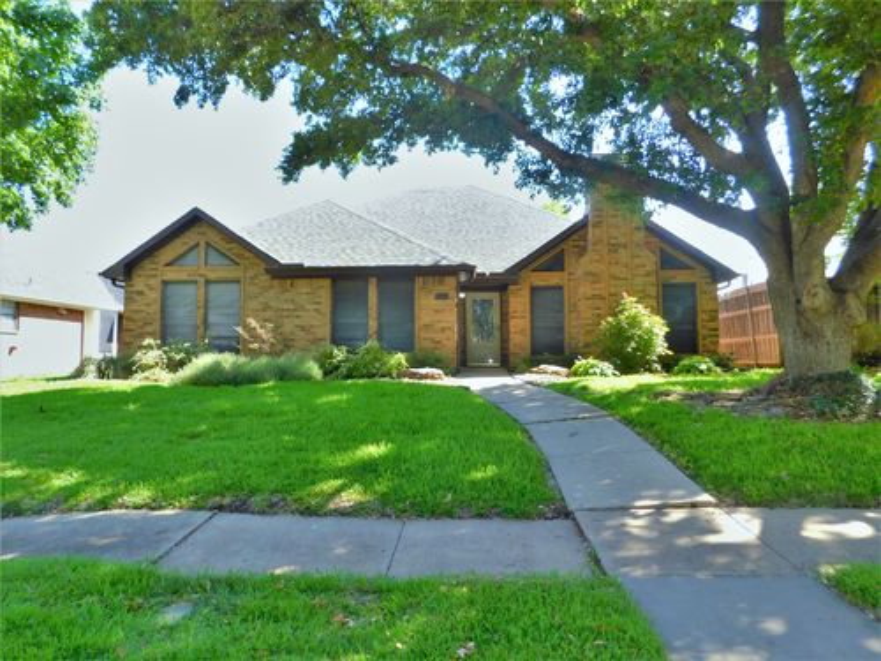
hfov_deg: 73.9
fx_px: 585
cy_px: 330
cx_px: 440
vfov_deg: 58.9
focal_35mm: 23
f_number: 3
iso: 125
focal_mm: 4
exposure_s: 1/160
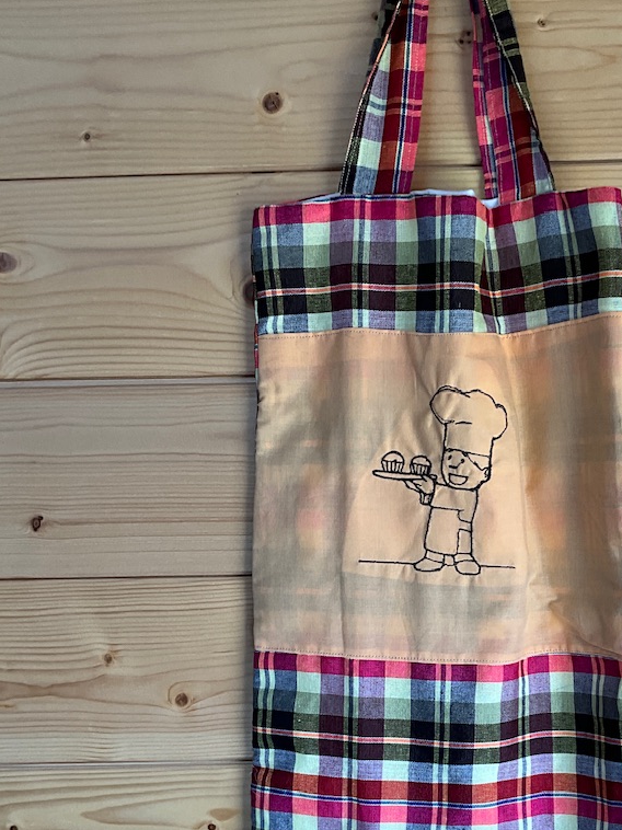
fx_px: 1175
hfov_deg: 28.9
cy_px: 607
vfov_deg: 38.1
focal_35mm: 49
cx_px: 507
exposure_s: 1/100
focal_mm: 3
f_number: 1.8
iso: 25
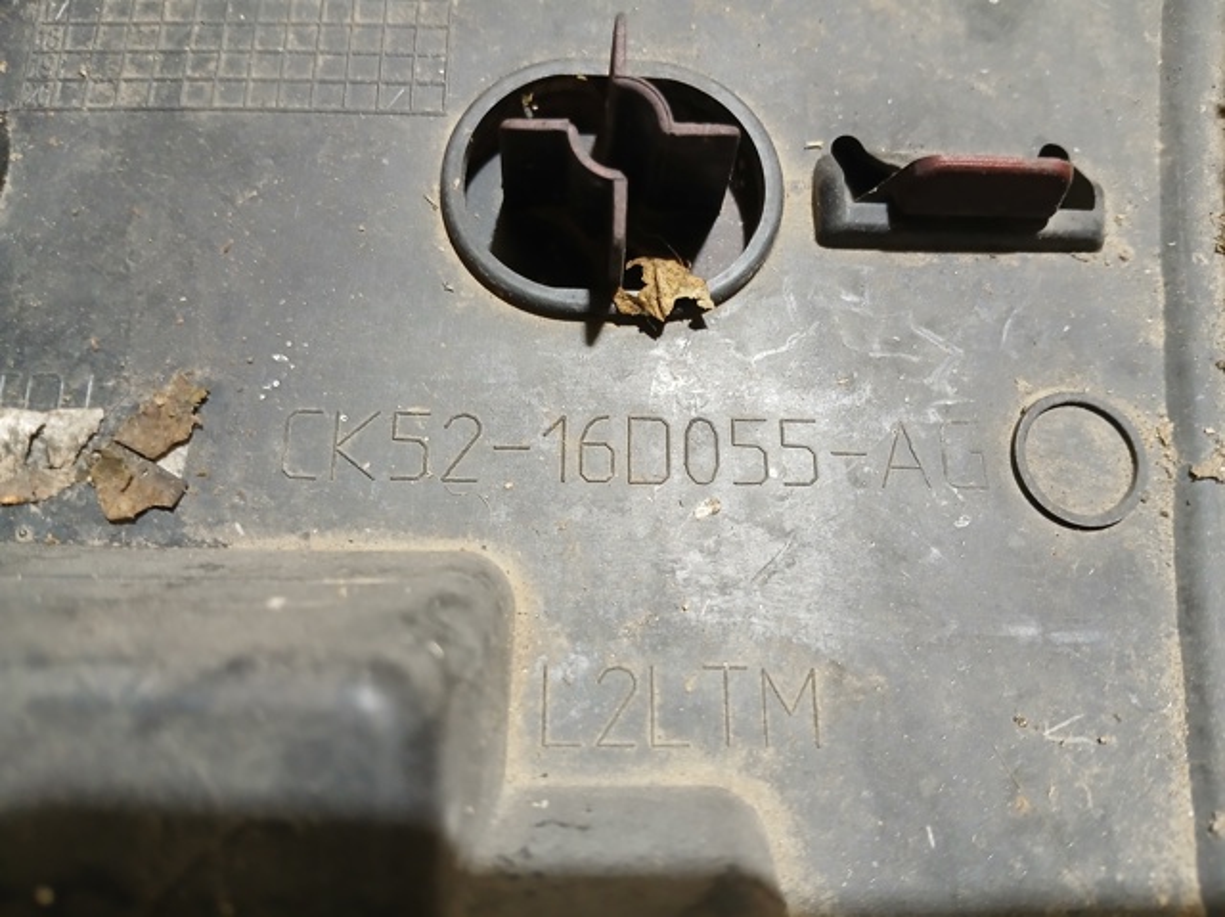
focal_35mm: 26
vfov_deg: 53.0
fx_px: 919
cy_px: 458
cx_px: 612
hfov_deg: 67.3
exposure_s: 1/33
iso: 250
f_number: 1.8
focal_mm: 3.98
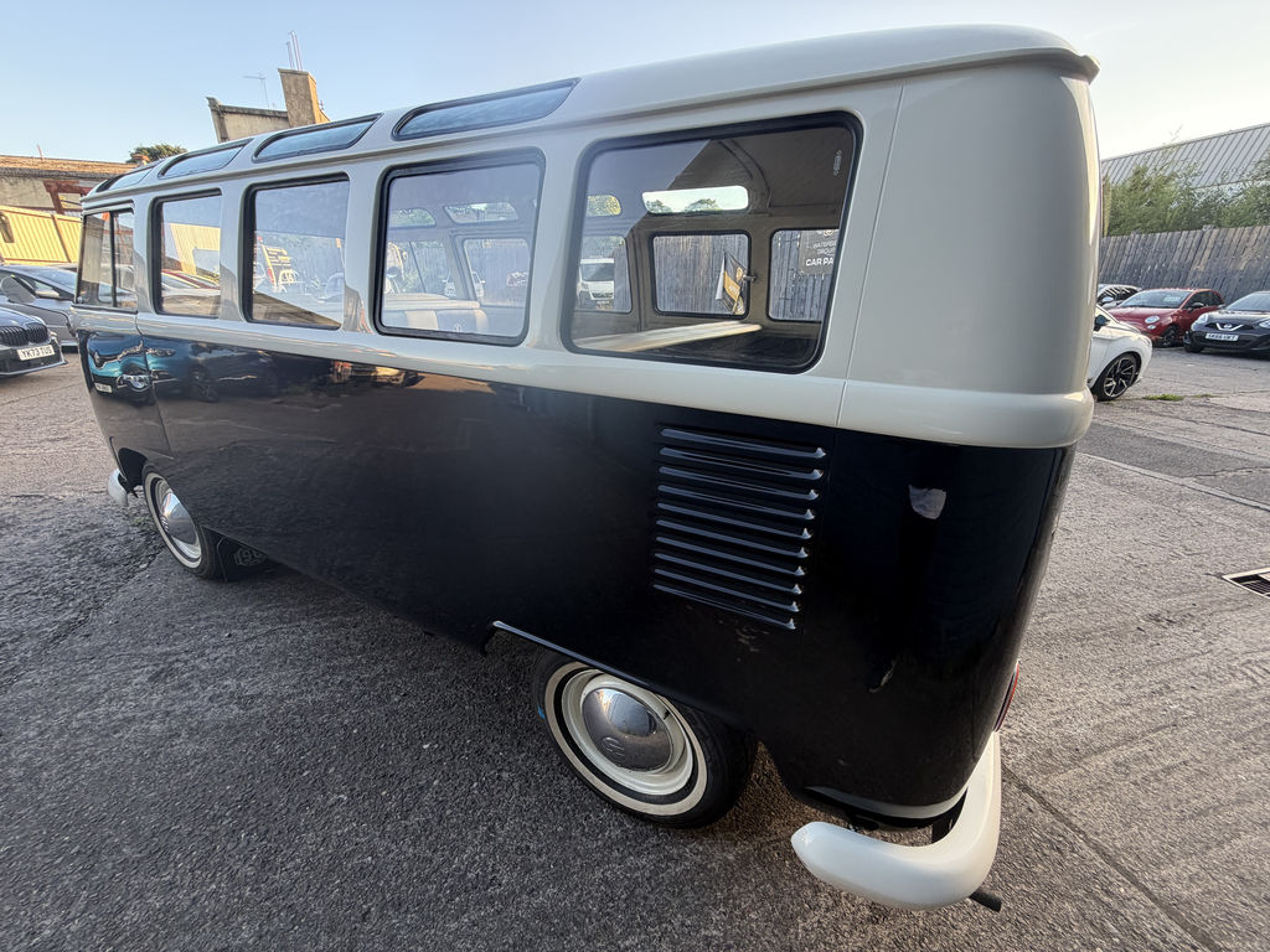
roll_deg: -1.0
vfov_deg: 85.7
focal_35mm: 14
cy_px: 476
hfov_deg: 102.1
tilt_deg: -20.8
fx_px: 514
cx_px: 635
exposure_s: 1/121
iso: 100
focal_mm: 2.22
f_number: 2.2
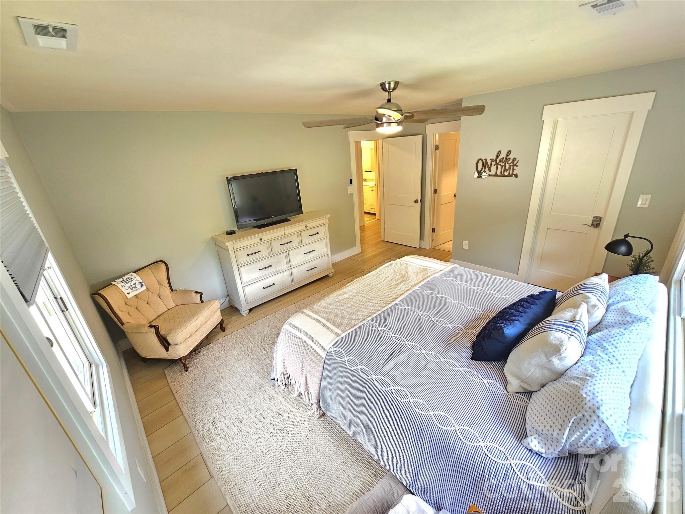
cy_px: 257
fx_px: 257
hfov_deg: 106.2
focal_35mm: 13
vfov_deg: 89.9
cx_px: 342
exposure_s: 1/60.2
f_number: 2.2
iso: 100
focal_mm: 2.2
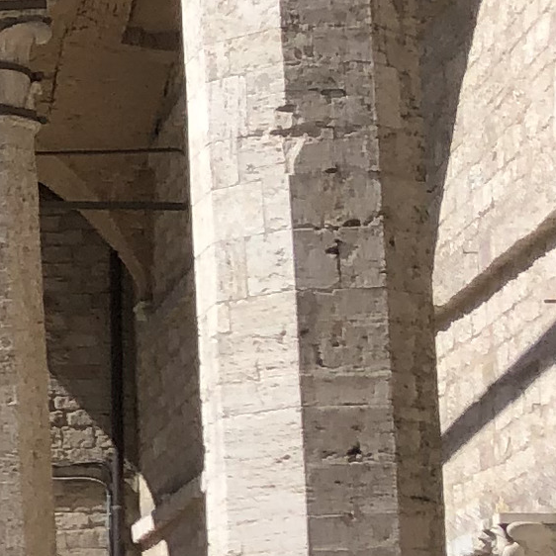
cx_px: -903
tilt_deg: +6.3
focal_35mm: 176
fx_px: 3198
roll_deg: +0.6
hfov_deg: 8.8
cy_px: 547
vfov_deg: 9.9
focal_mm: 4
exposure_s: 1/2288
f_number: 1.8
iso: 20
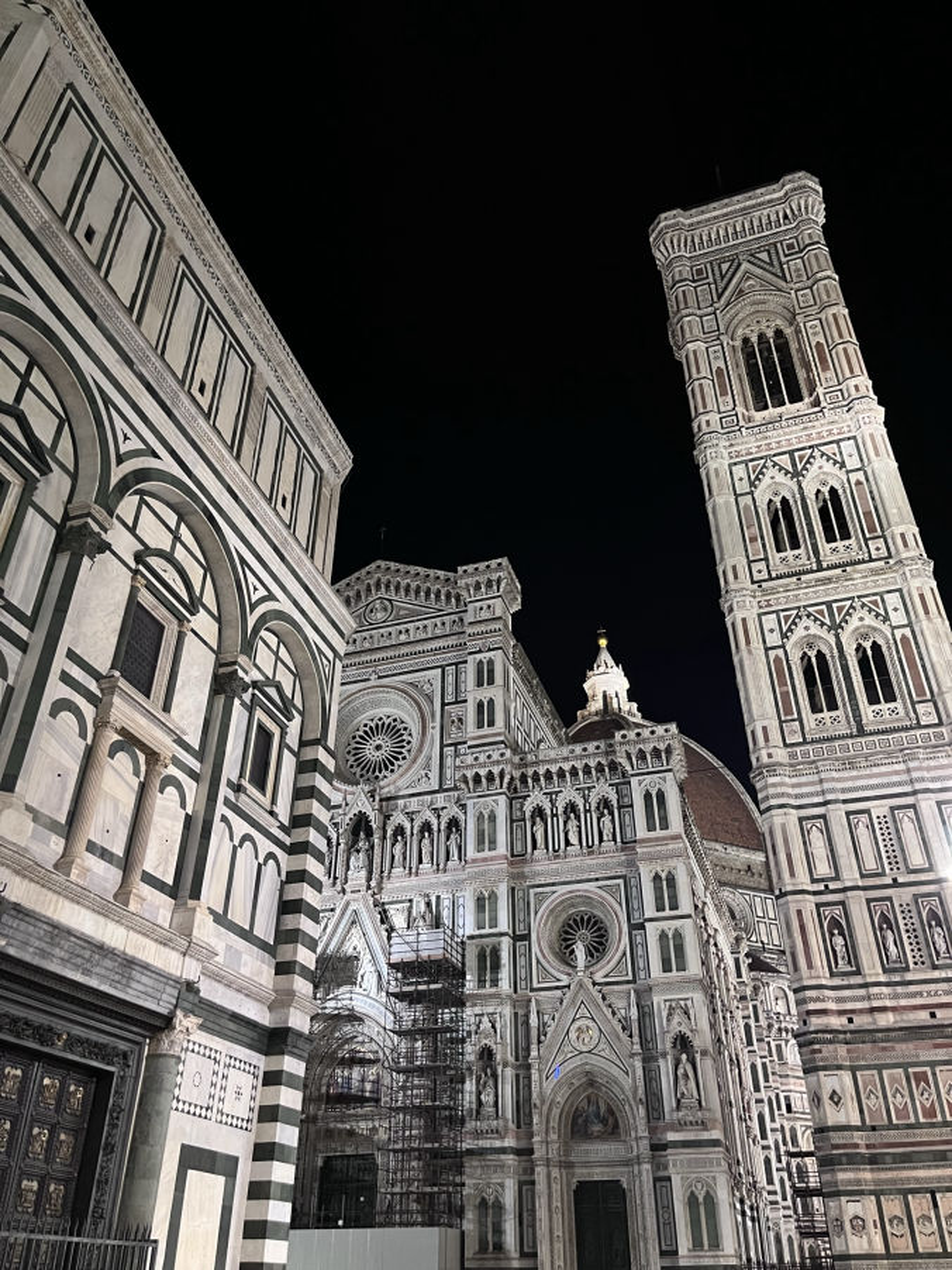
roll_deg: +1.8
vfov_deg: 67.3
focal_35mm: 26
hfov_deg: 53.1
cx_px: 476
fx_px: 953
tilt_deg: +34.2
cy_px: 635
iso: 500
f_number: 1.6
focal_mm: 5.1
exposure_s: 1/25
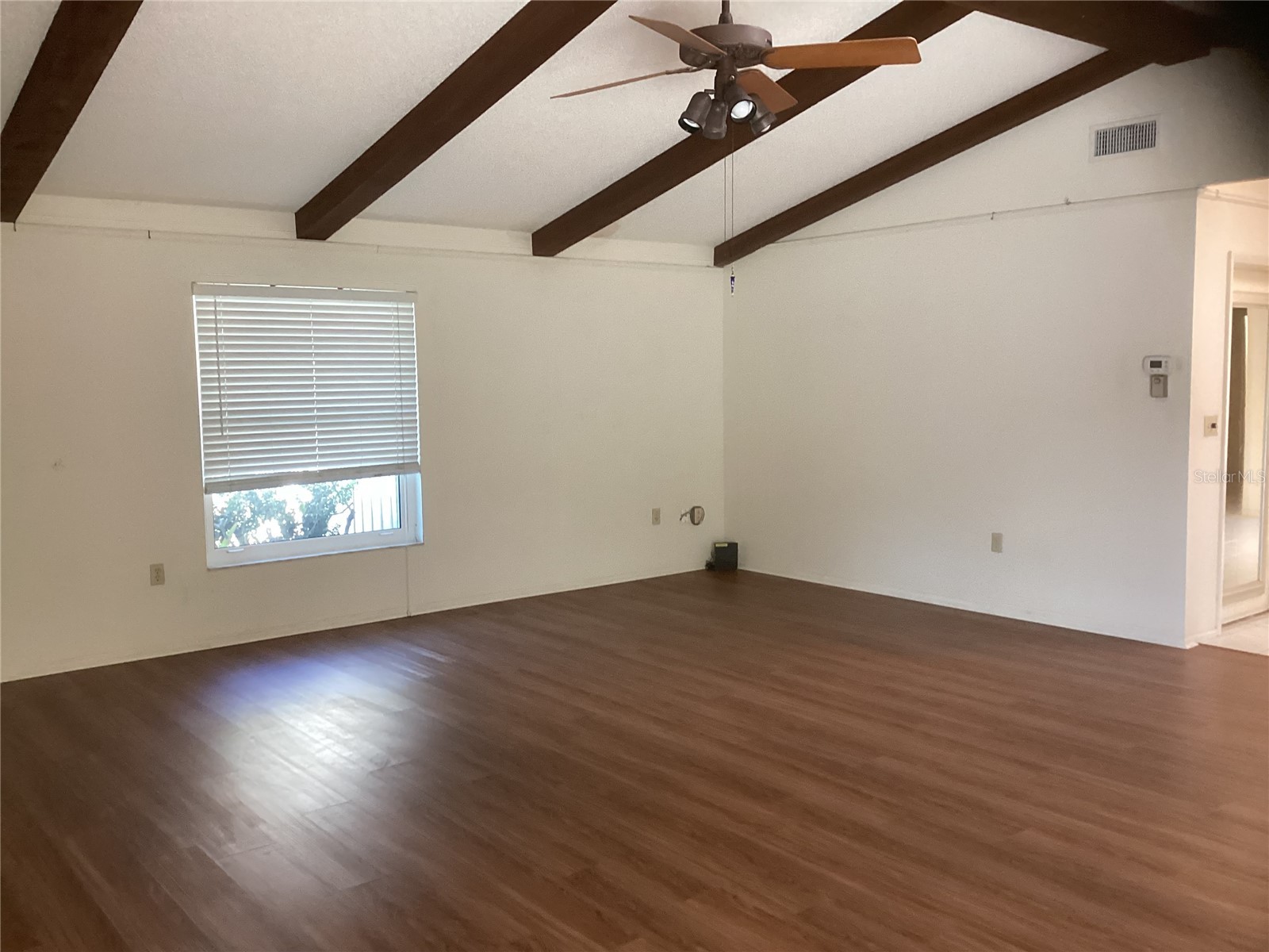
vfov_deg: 45.4
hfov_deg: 58.4
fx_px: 1136
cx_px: 634
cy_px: 476
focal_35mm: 31
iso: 160
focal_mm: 3.3
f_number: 2.4
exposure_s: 1/60
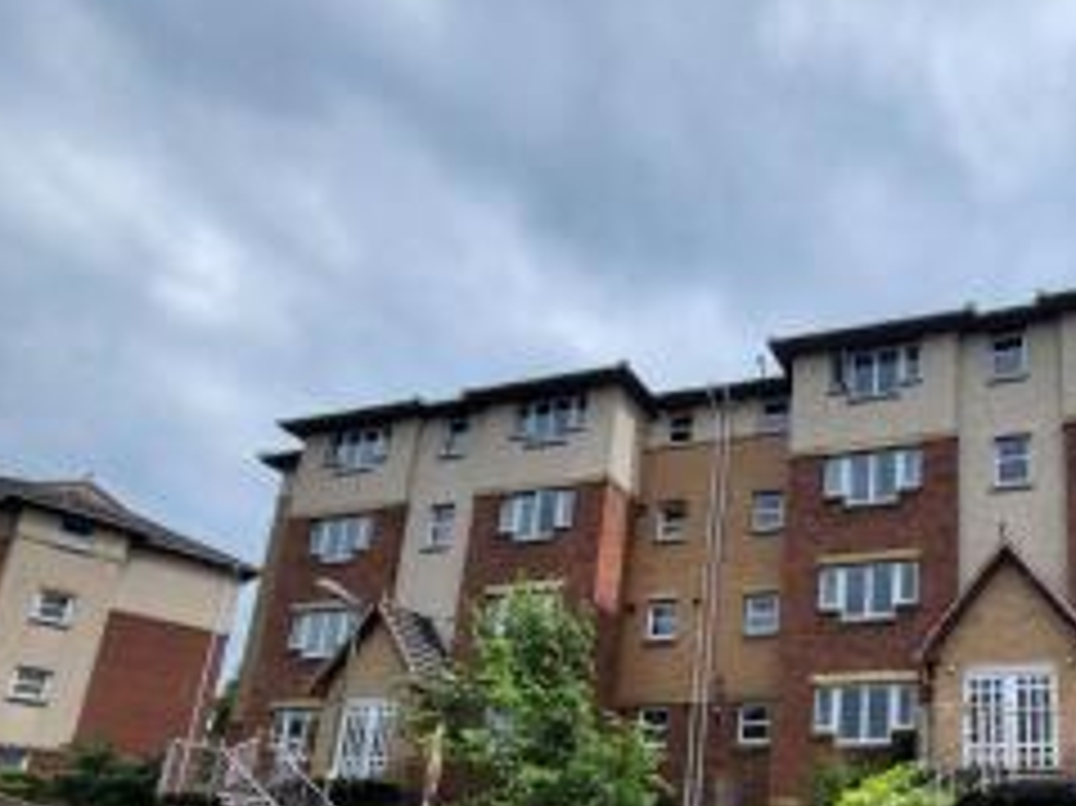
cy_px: 700
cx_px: 903
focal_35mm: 23
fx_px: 715
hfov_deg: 65.3
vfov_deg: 52.8
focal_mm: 1.74
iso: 32
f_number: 2.2
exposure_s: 1/742
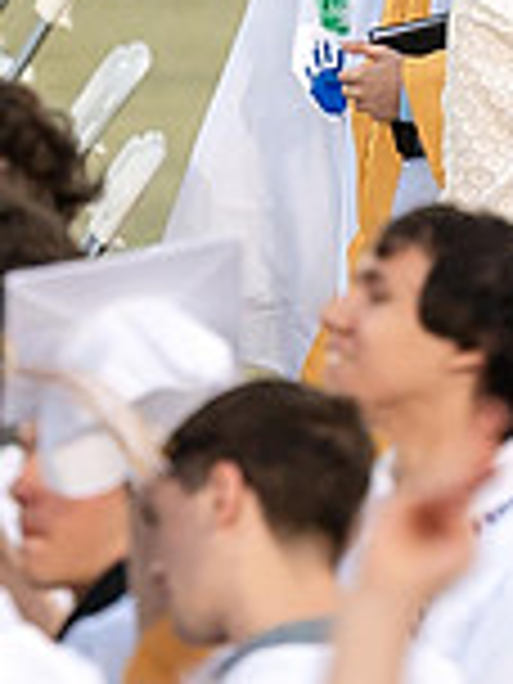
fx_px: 36674
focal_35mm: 1856
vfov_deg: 1.1
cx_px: 390
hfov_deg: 0.8
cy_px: -256
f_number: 2.8
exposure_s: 1/500
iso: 640
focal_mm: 200
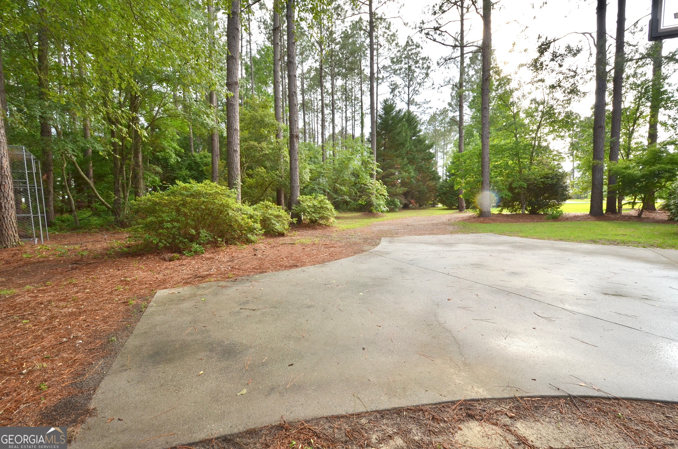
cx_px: 339
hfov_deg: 100.5
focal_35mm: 15
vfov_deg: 77.1
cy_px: 224
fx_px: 282
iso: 200
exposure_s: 1/60
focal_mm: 10
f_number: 9
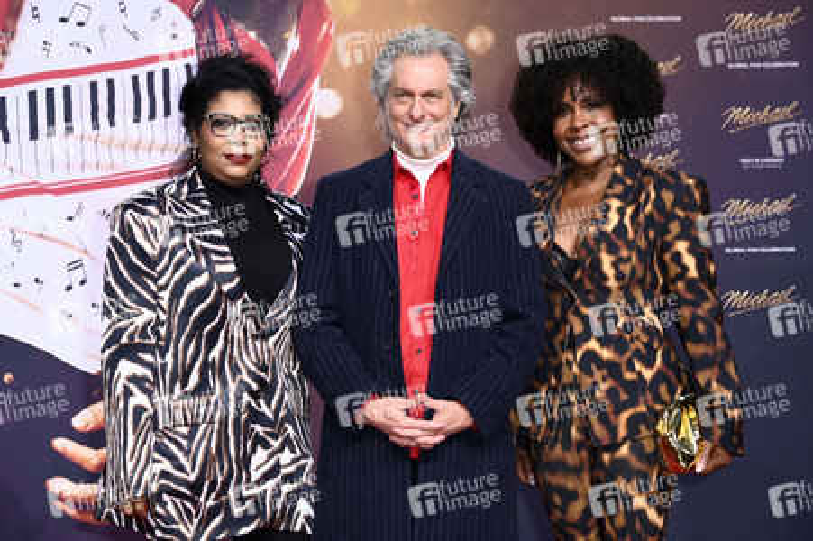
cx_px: 406
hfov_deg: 22.6
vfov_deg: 15.2
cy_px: 270
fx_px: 2031
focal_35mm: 90
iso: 400
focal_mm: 90
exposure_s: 1/250
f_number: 5.6
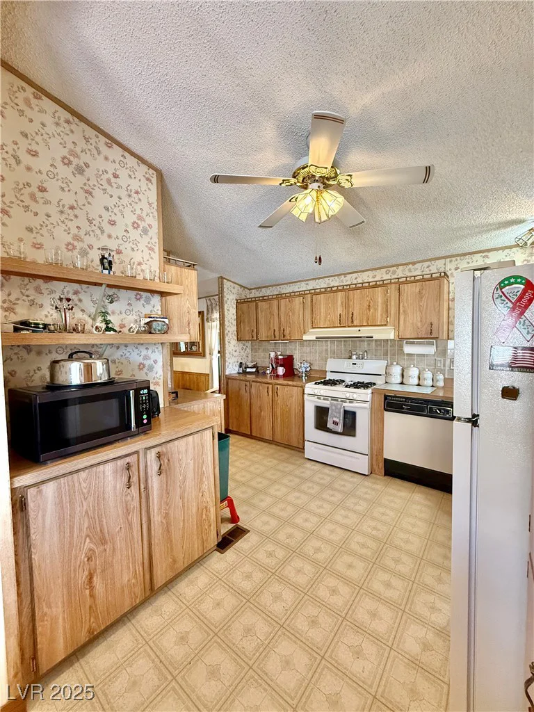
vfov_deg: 102.1
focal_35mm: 14
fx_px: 288
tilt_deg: -2.5
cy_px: 356
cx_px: 267
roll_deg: +0.7
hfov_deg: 85.7
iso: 500
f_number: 2.2
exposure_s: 1/120
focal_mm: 2.22
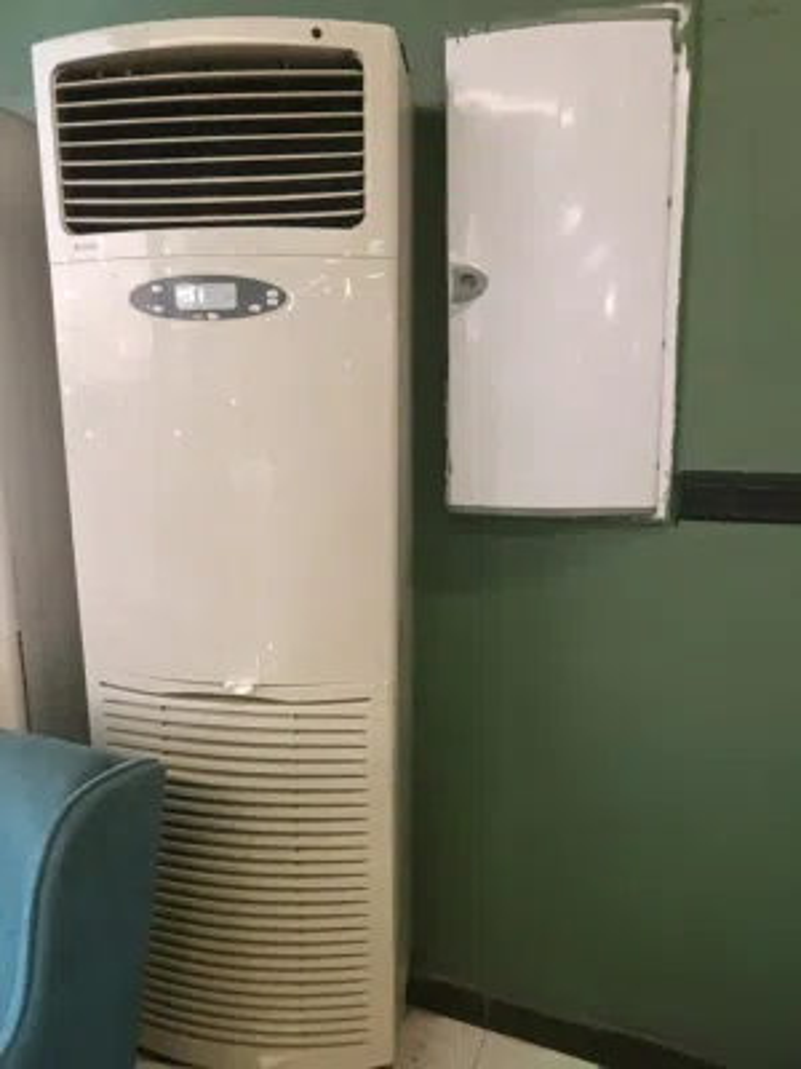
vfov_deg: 79.0
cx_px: 400
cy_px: 534
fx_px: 648
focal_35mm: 21
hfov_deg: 63.4
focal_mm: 1.65
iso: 800
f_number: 2.2
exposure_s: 1/33.3
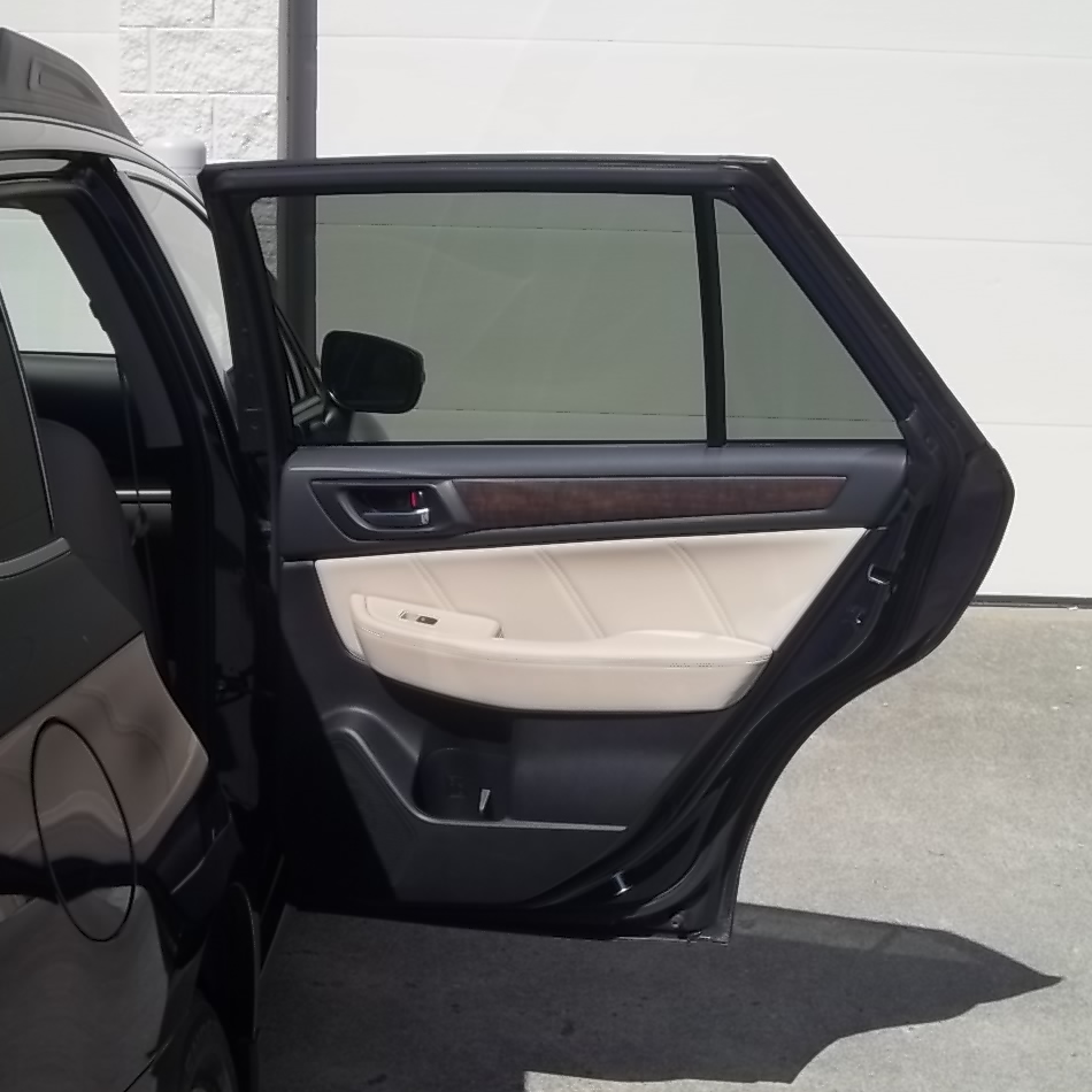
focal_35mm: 56
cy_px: 547
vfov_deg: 30.6
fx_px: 1999
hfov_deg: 30.6
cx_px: 570
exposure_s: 1/160
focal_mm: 8.3
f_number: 10.28
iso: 64
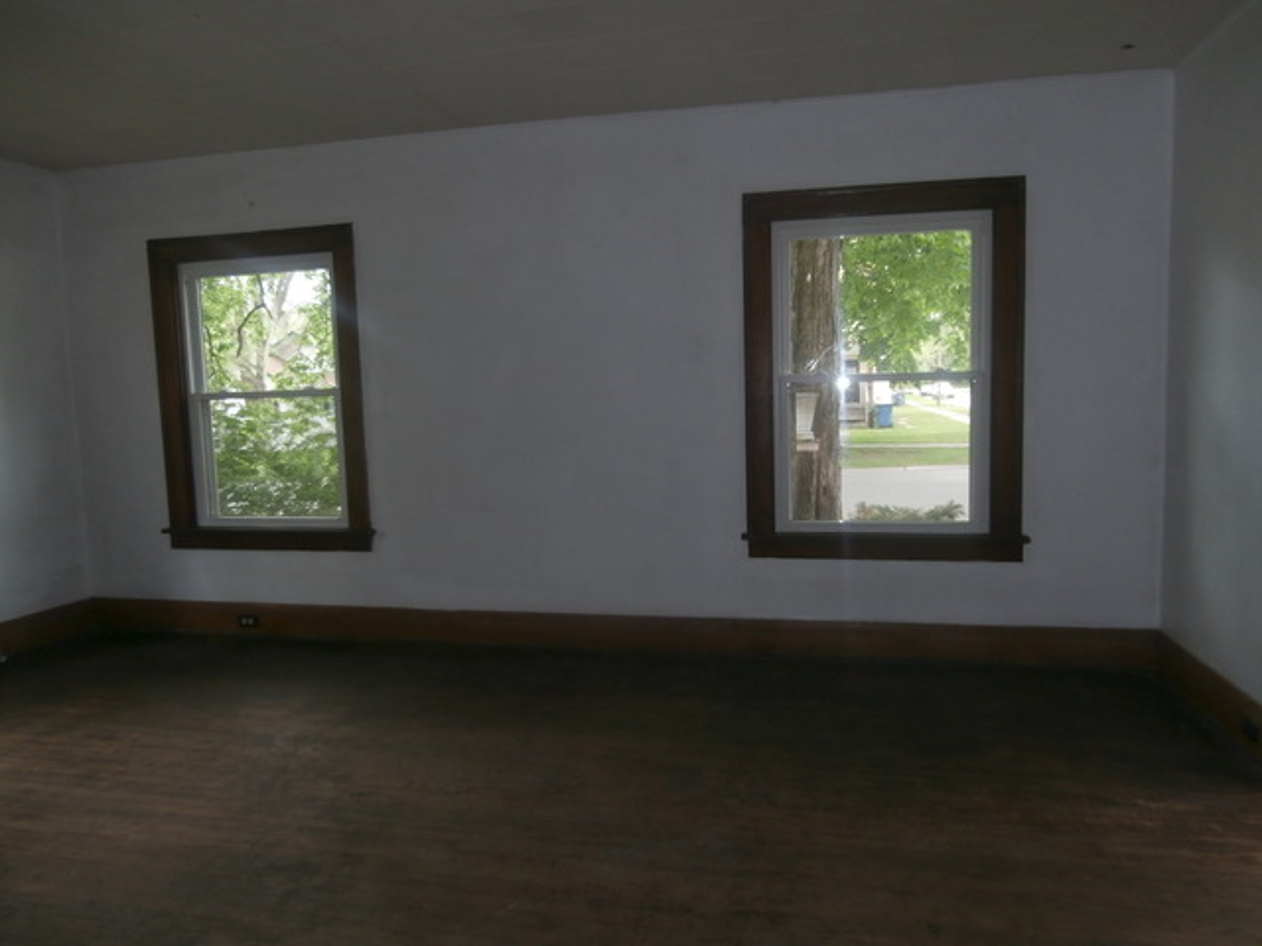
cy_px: 473
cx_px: 631
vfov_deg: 56.8
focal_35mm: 24
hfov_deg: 71.6
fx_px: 875
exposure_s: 1/30
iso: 100
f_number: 3
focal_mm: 4.2
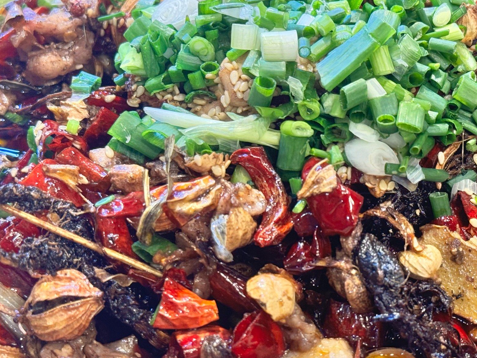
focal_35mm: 84
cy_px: 190
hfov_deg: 23.2
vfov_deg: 17.6
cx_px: 315
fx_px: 1157
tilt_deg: -45.1
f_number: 1.78
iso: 125
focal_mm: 6.76
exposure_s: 1/50
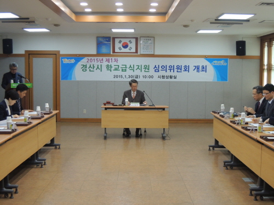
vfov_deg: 29.1
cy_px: 102
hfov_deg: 38.2
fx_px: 396
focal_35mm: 50
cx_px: 137
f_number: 3.7
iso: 400
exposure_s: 1/60
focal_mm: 9
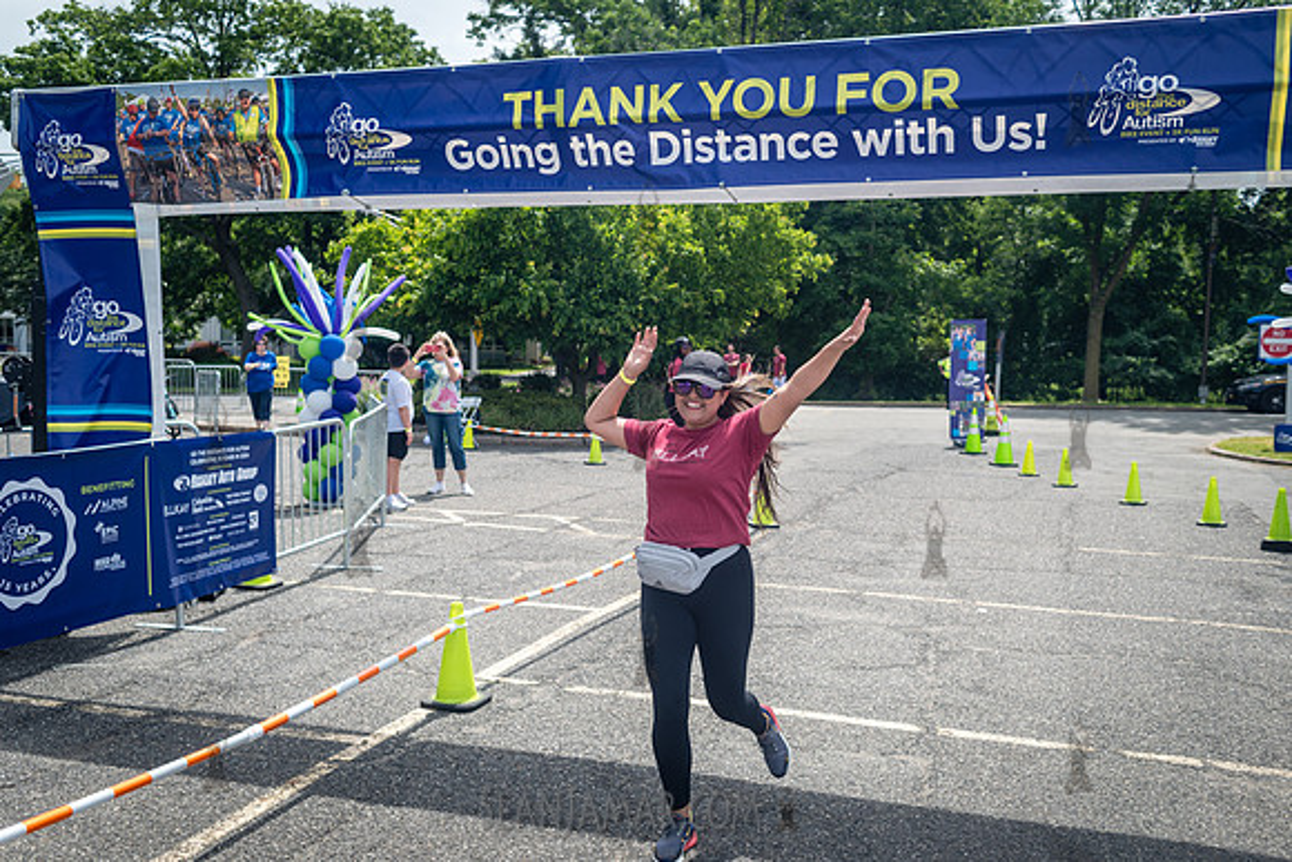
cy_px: 431
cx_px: 646
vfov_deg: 37.8
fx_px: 1260
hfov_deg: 54.3
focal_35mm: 35
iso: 200
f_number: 4
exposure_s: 1/1250
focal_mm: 35
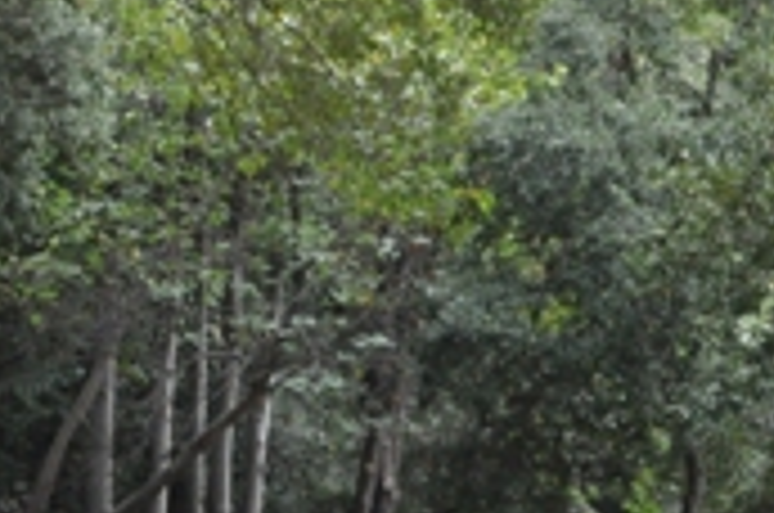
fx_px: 3112
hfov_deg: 14.1
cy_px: 938
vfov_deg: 9.0
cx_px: 140
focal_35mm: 145
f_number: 9
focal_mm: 26
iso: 1250
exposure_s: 1/250
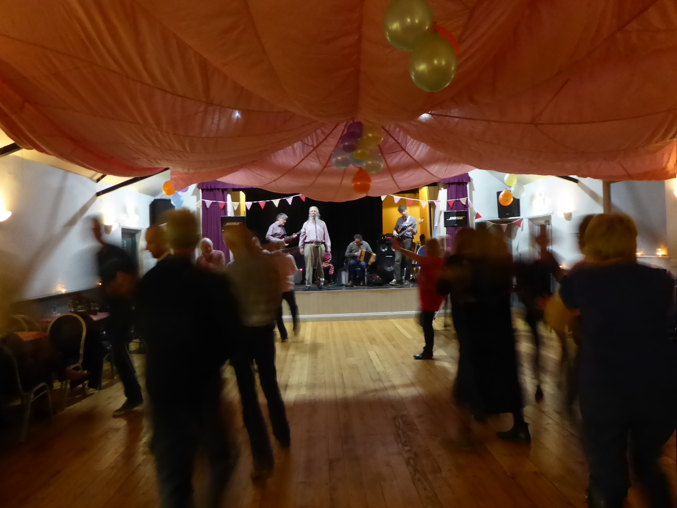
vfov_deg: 54.9
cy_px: 254
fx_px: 489
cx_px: 338
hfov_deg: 69.4
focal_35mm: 25
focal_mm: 4.3
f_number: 3.3
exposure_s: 1/5
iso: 800
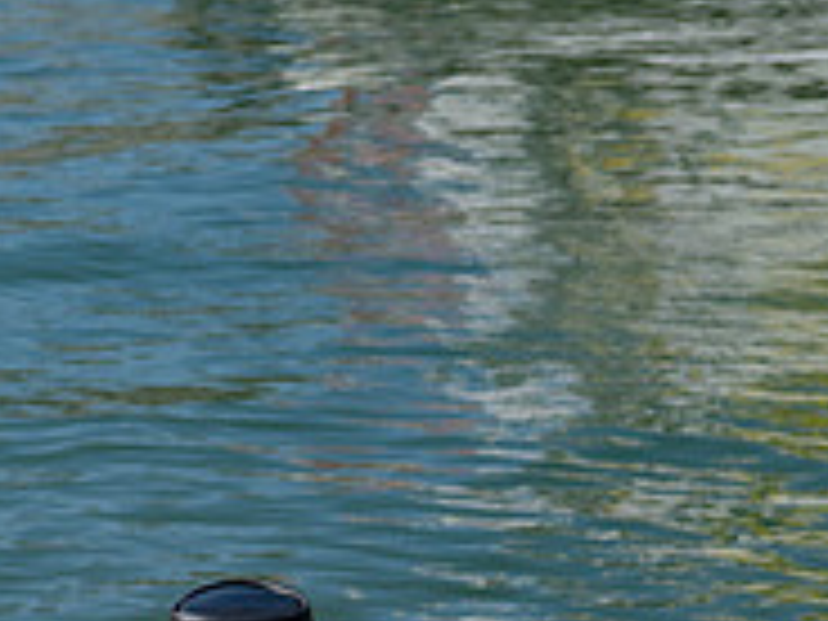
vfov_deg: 7.0
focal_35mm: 212
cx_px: 612
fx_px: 5071
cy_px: 686
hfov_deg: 9.3
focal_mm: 70
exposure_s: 1/400
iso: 64
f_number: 5
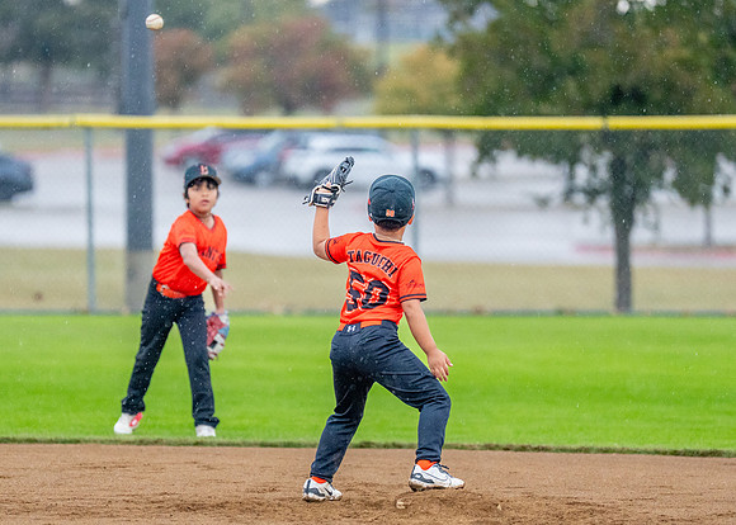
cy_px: 343
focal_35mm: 369
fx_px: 7721
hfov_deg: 5.5
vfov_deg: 3.9
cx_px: 335
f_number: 2.8
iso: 2000
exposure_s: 1/1000
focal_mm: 200
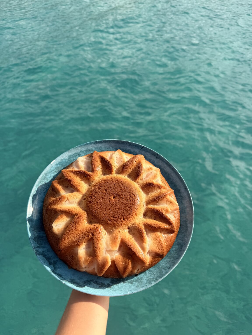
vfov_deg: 71.6
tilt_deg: -47.7
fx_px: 233
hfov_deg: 56.8
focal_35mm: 24
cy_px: 168
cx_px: 126
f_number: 1.78
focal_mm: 6.76
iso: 80
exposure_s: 1/3953
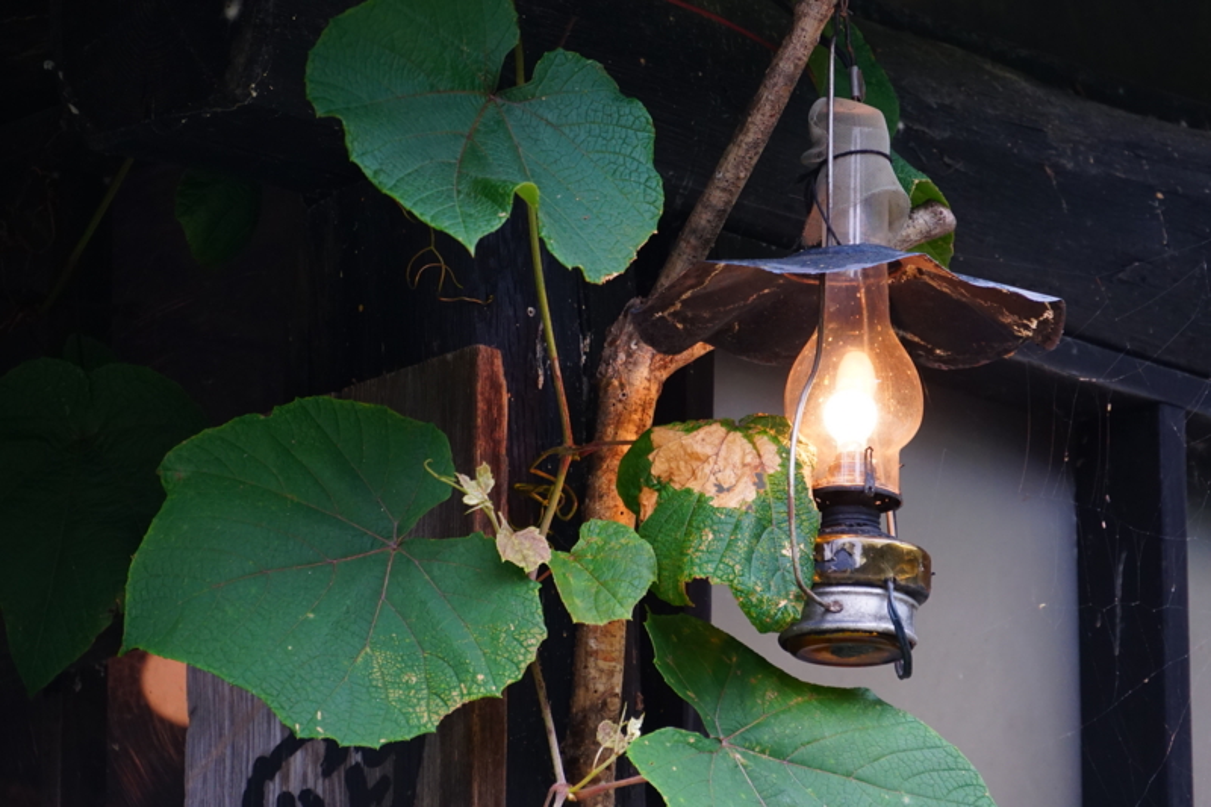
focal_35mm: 295
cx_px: 606
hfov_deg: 7.0
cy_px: 404
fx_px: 9921
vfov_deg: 4.7
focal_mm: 197
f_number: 6.3
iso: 800
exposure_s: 1/320
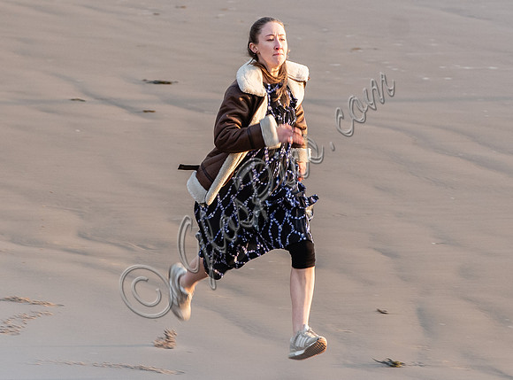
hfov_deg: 3.8
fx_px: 7751
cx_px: 257
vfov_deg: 2.8
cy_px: 163
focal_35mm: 526
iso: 640
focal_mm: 200
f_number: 5.6
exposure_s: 1/200
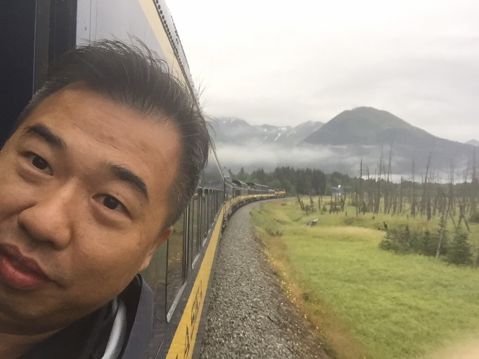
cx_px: 240
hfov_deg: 58.4
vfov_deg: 45.4
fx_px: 429
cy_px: 180
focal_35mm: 31
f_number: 2.2
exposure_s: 1/120
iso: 50
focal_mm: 2.65
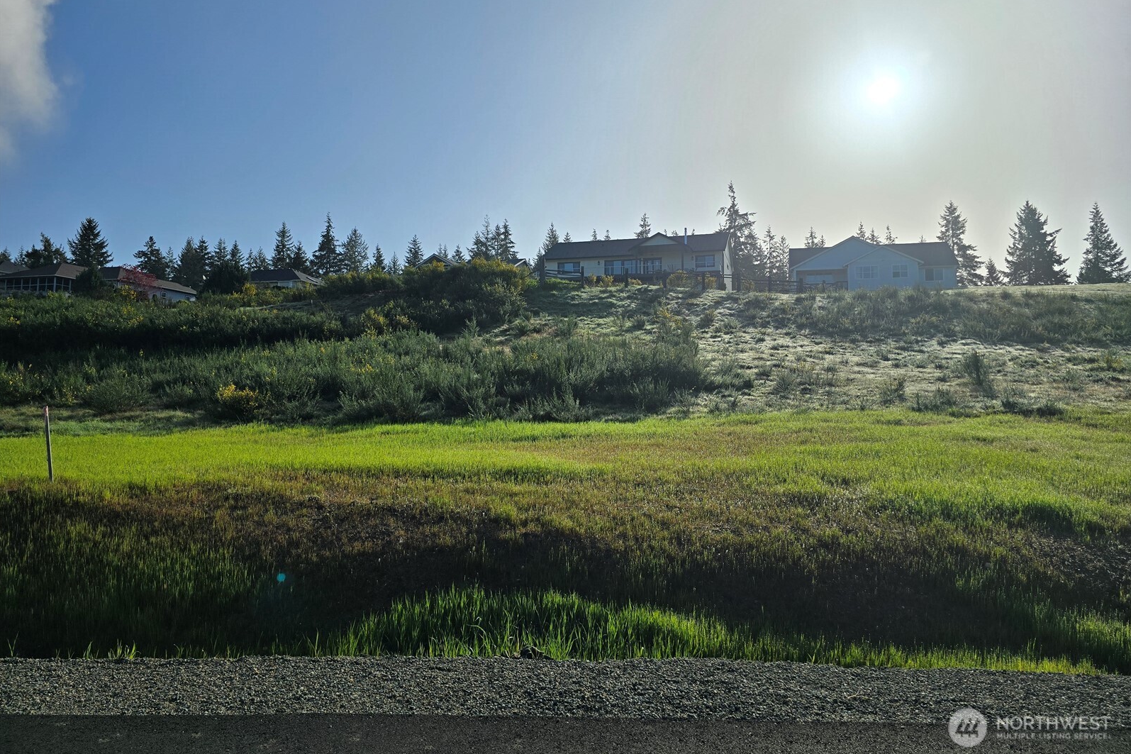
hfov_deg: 73.7
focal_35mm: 24
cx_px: 565
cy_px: 331
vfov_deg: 53.0
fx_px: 754
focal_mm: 6.3
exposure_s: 1/4333
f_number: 1.7
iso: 12
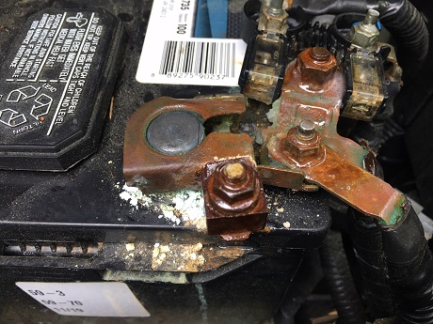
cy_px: 162
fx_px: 363
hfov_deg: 61.7
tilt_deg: -50.7
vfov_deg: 48.2
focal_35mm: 29
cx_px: 216
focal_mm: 4.15
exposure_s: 1/30
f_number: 2.2
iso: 40
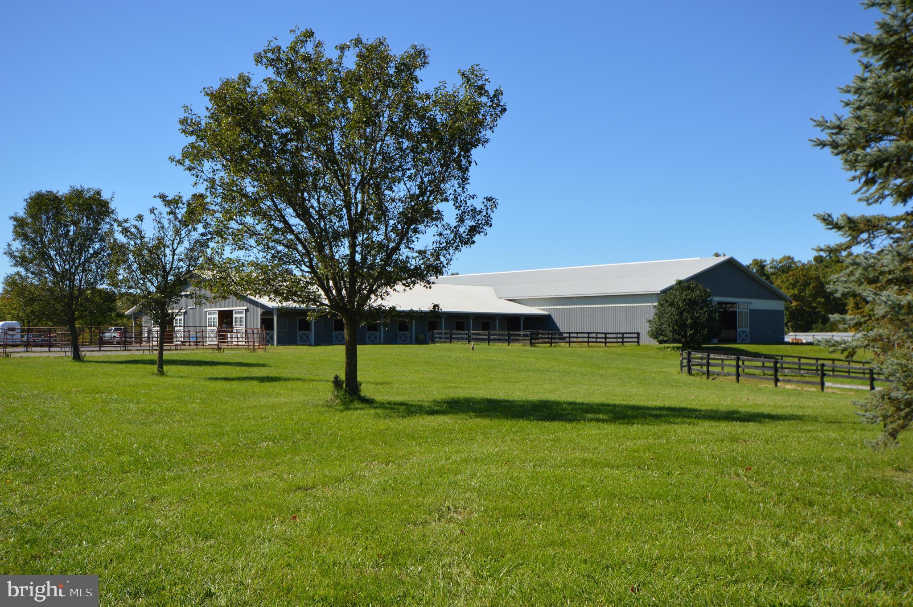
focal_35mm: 36
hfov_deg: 53.2
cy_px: 304
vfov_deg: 36.8
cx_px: 456
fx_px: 912
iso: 100
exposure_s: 1/250
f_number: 8
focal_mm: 24
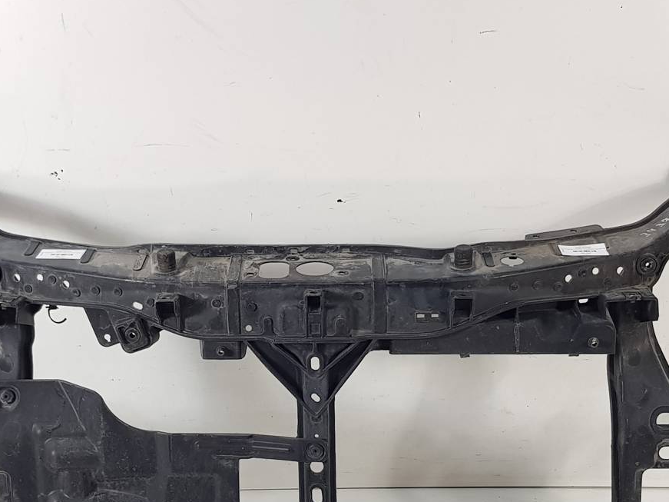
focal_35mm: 43
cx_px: 328
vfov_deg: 32.7
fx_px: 831
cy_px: 397
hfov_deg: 43.9
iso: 80
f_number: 1.7
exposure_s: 1/100
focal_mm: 4.2
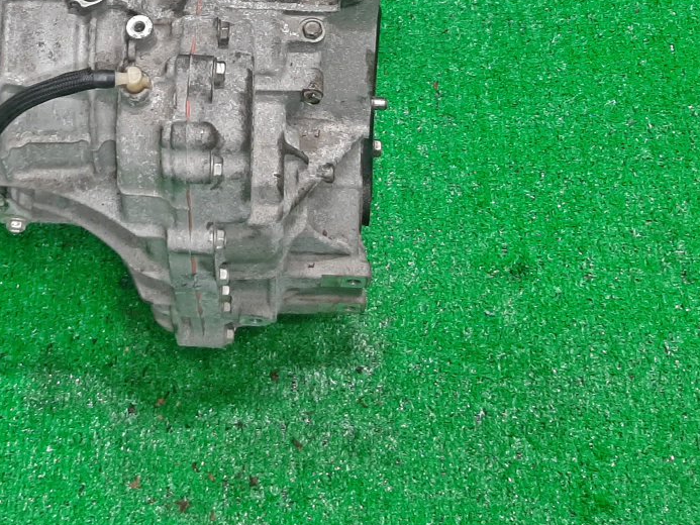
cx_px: 137
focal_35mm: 54
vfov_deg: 26.0
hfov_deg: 34.4
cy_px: 32
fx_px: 1092
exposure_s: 1/50
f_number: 1.7
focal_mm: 3.93
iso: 120
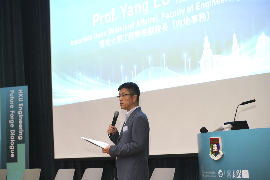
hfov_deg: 28.8
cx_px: 135
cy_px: 90
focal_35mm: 70
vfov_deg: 19.5
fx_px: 525
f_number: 3.5
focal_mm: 70
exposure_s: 1/125
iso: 2000
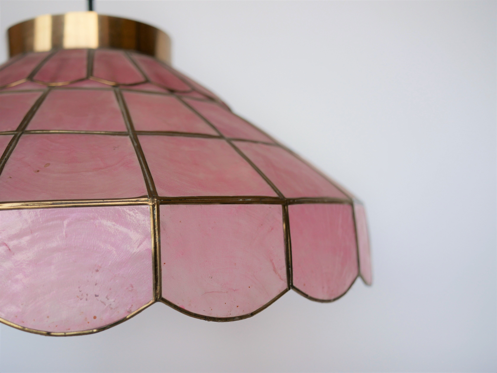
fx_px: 575
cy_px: 186
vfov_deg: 36.0
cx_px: 248
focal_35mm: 40
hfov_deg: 46.8
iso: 200
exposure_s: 1/250
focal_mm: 20
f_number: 2.8
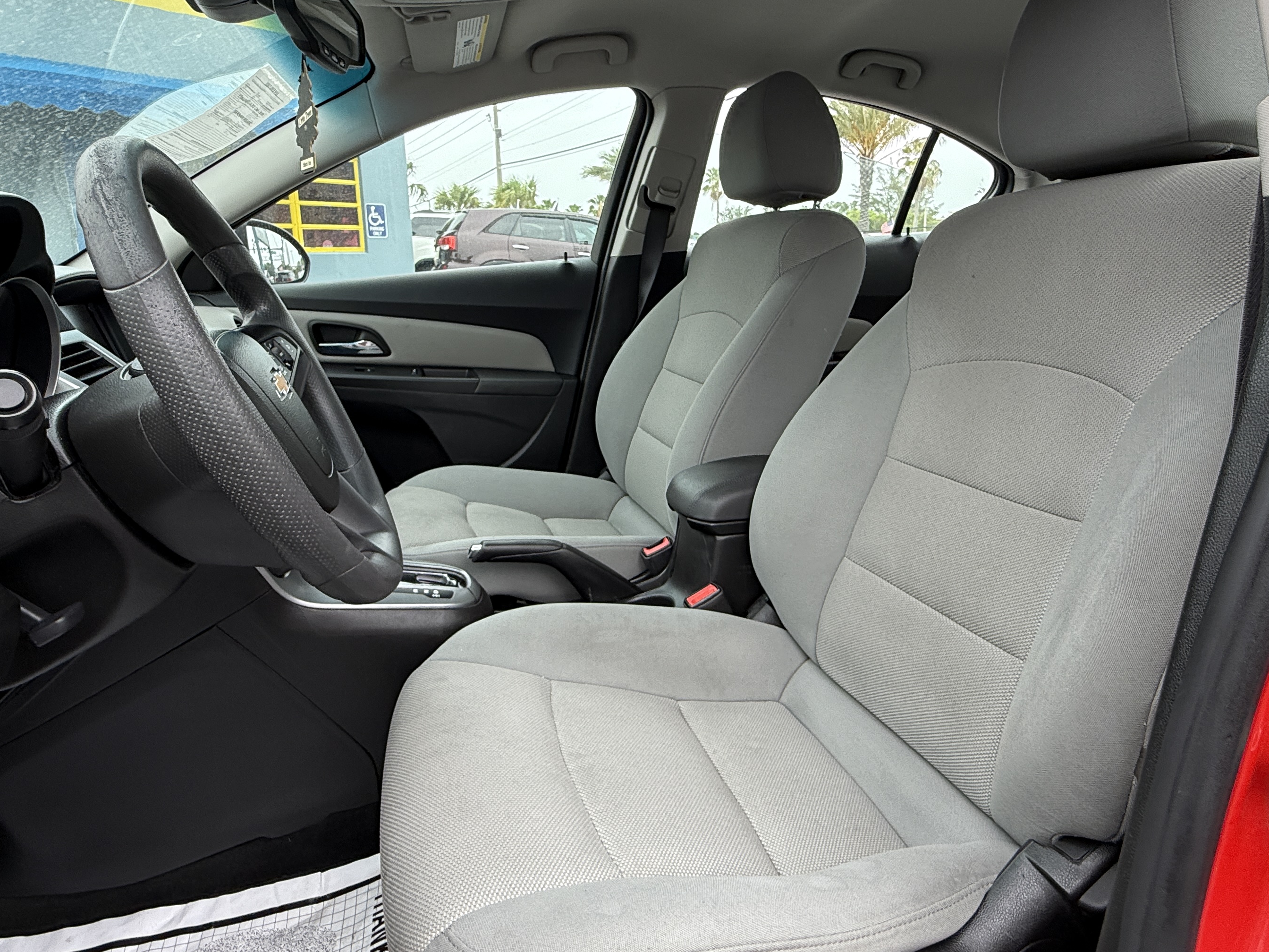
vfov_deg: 63.3
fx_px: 770
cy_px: 427
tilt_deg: -11.7
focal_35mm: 21
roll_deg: +1.4
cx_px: 618
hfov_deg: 79.0
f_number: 2.2
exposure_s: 1/301
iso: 64
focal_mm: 2.22
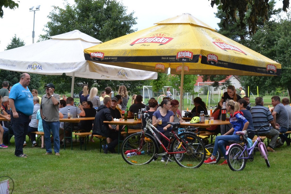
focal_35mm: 80
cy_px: 92
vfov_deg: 17.1
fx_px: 647
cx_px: 160
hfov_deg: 25.4
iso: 1600
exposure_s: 1/320
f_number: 14
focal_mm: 48
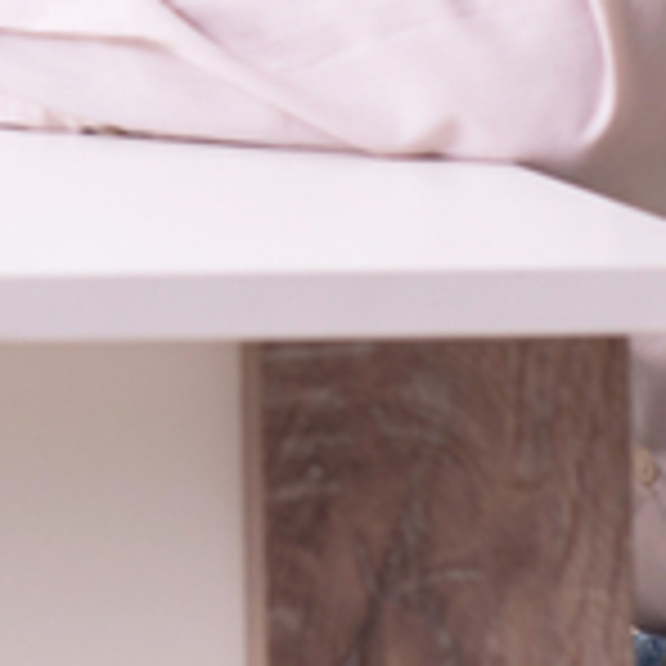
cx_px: -432
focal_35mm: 402
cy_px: -346
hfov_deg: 4.3
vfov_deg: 4.3
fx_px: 8750
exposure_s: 1/100
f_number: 5
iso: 125
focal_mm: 70
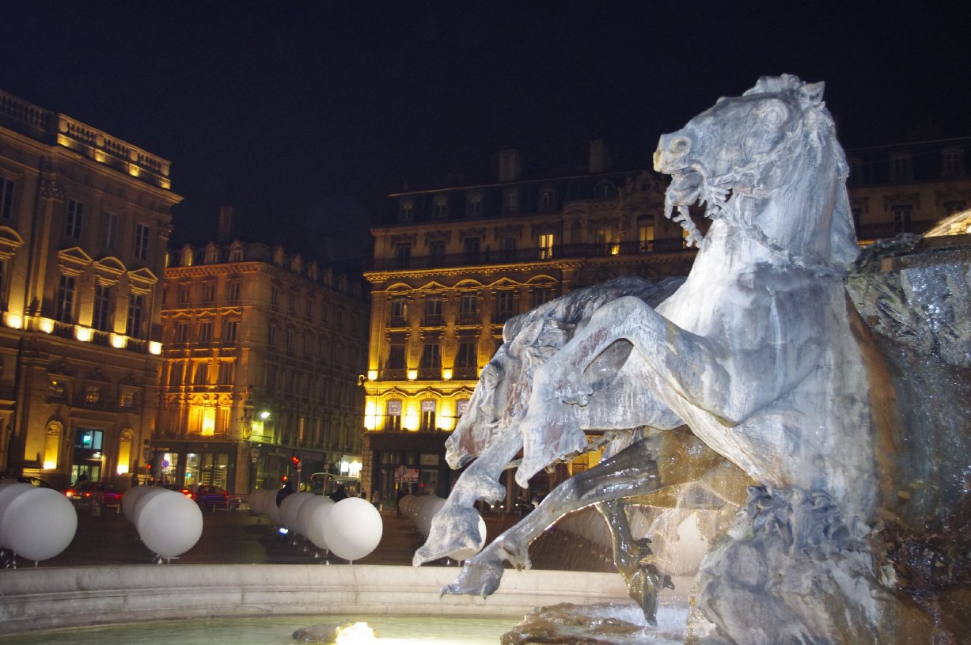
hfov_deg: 49.6
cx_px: 486
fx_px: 1051
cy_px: 322
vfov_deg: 34.1
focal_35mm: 39
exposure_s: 1/25
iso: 1600
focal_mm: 26.25
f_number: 4
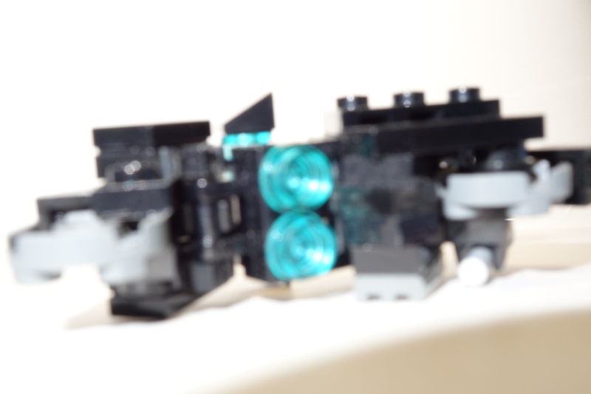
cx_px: 296
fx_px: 739
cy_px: 197
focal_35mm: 45
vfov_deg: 29.9
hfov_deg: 43.6
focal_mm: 16.78
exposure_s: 1/30
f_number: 11
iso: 200
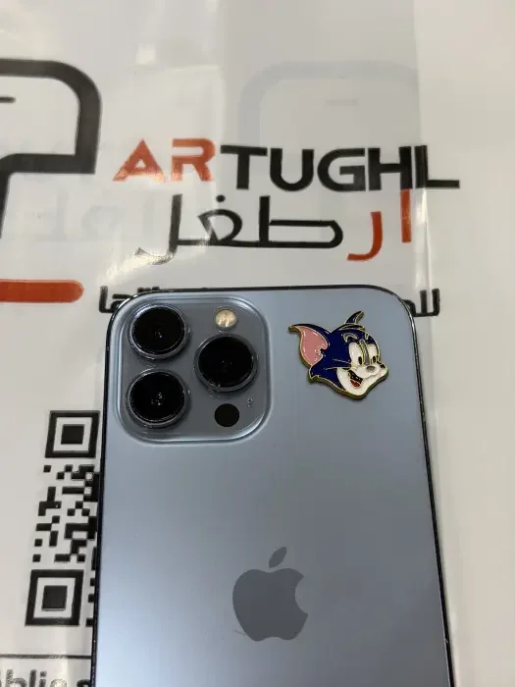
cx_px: 258
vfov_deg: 39.7
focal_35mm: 48
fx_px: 952
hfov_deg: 30.3
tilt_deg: -64.8
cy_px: 344
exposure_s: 1/100
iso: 64
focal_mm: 6.76
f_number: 1.78
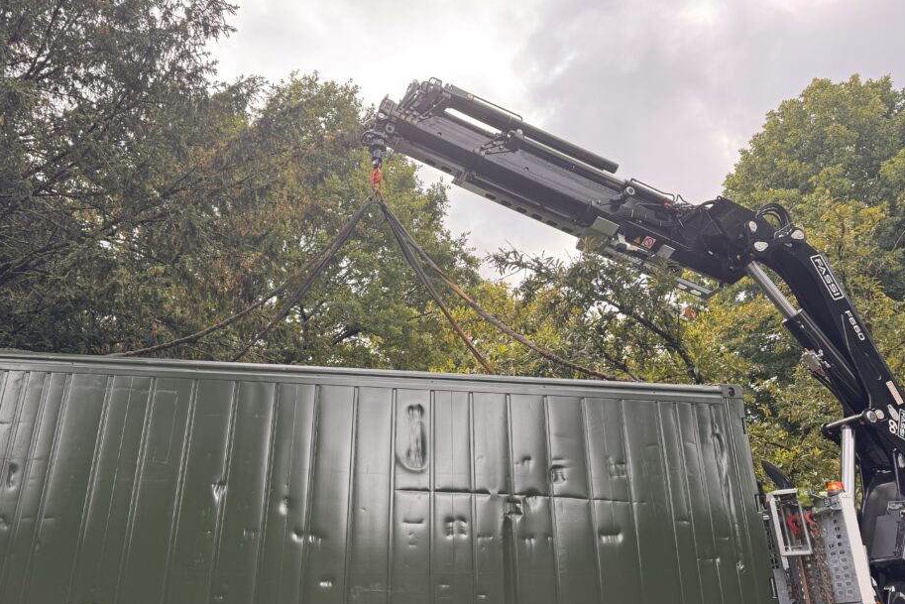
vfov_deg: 46.2
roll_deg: -0.7
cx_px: 410
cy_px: 363
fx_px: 704
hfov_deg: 65.3
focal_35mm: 28
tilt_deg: +21.5
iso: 80
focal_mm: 6.76
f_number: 1.78
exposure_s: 1/802
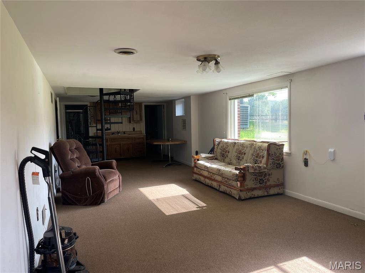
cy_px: 136
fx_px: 274
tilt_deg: -2.8
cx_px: 182
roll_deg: +1.7
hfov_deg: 67.3
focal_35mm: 26
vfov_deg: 53.1
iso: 32
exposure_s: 1/123
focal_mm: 4.2
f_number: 1.6
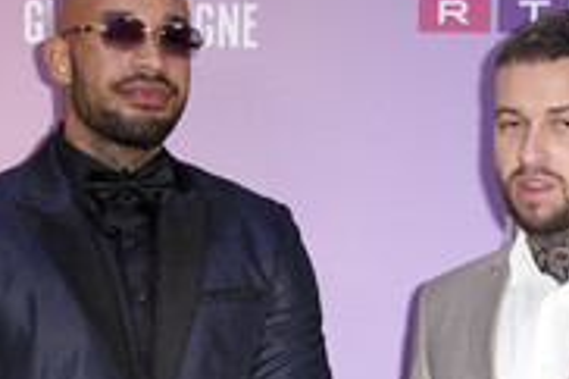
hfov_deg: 9.2
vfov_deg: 6.1
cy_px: 370
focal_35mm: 223
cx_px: 145
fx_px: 3521
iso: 2000
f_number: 6.3
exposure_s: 1/250
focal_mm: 90
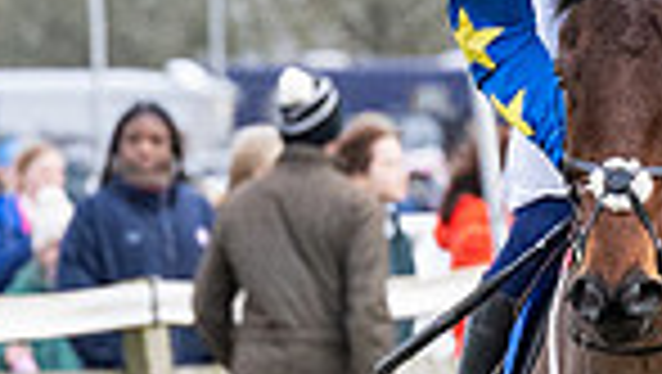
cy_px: 656
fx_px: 19854
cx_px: 705
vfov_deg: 1.1
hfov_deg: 1.9
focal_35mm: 1130
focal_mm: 115
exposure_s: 1/1250
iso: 800
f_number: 4
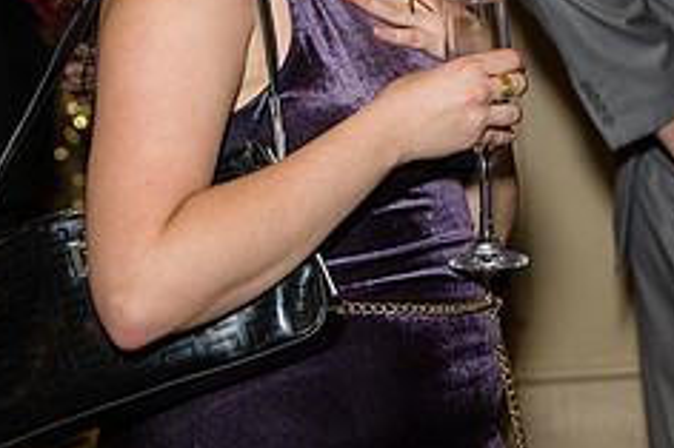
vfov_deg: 10.5
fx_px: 2395
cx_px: 493
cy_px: -85
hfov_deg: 16.0
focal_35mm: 128
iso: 800
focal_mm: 48
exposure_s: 1/200
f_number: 3.2
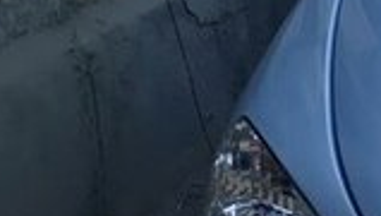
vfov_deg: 9.9
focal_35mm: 122
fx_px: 1234
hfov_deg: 14.9
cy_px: 188
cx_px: 714
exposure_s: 1/478
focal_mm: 3.6
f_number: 1.9
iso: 40
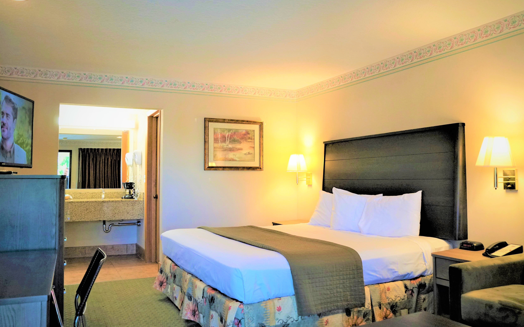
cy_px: 148
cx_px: 267
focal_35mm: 29
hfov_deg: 64.6
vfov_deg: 43.1
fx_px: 414
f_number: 4
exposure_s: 1/160
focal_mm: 16
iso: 1600
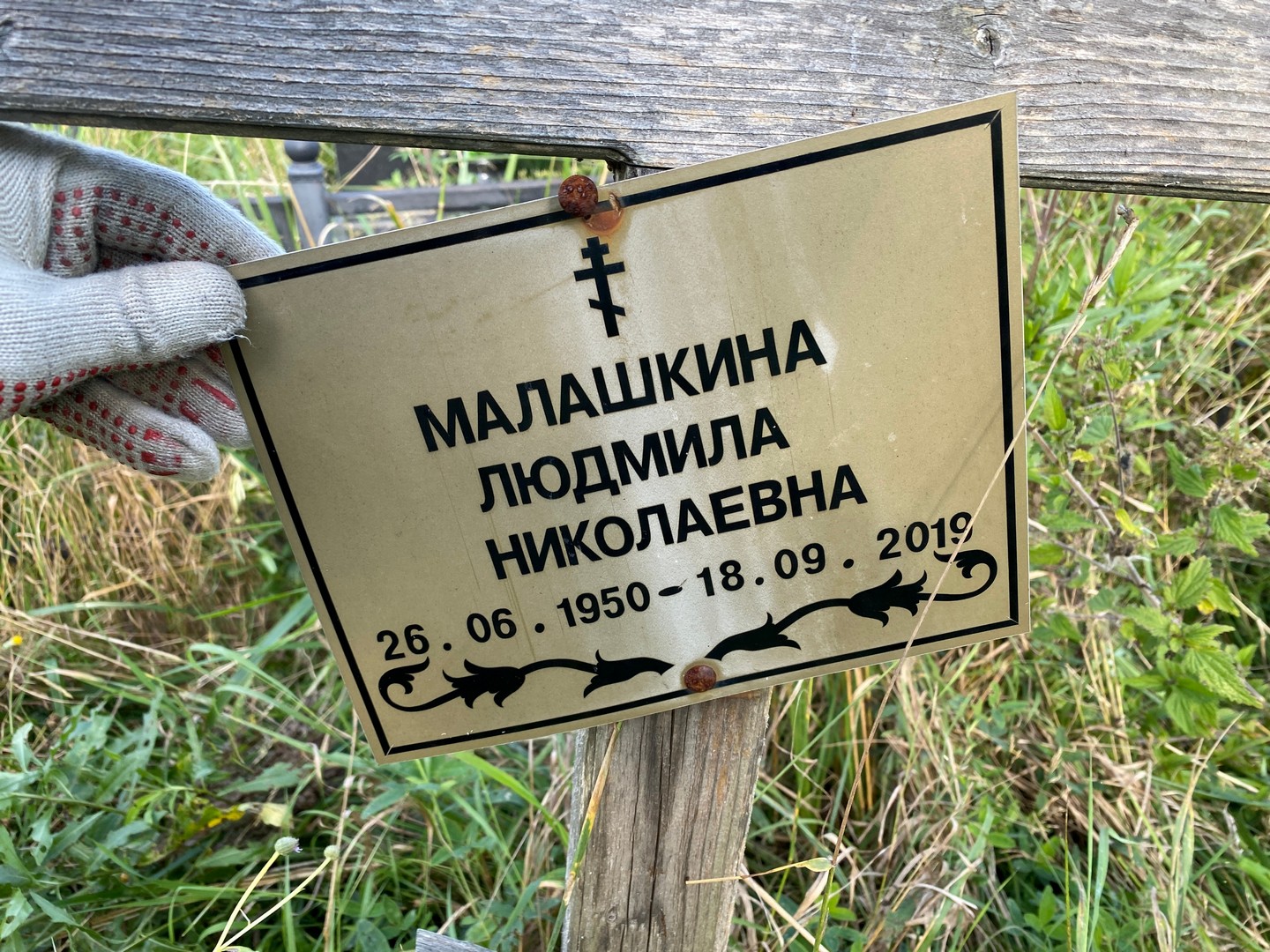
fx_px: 954
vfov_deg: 53.1
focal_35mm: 26
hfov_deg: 67.3
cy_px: 476
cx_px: 635
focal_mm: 4.25
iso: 32
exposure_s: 1/172
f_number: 1.8
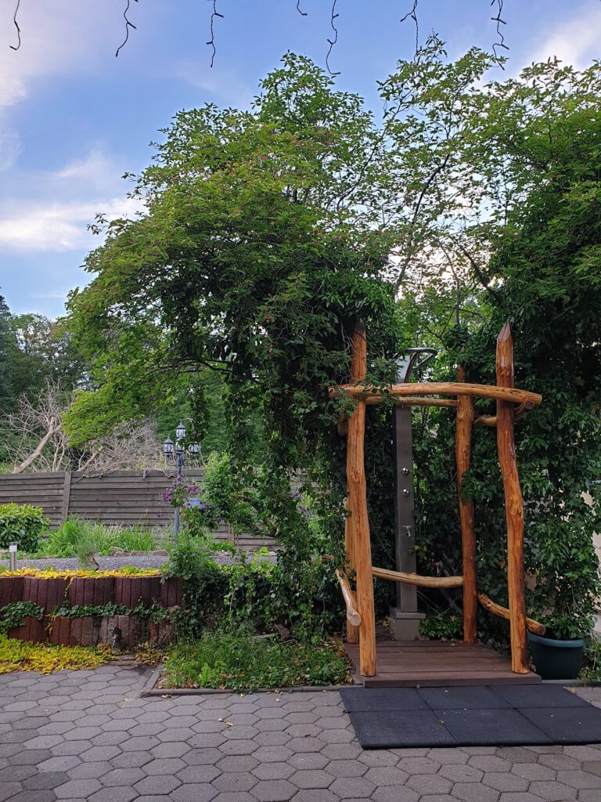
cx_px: 300
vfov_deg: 67.3
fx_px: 602
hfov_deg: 53.1
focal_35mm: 26
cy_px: 401
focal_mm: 4.3
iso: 50
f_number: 2.4
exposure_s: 1/41
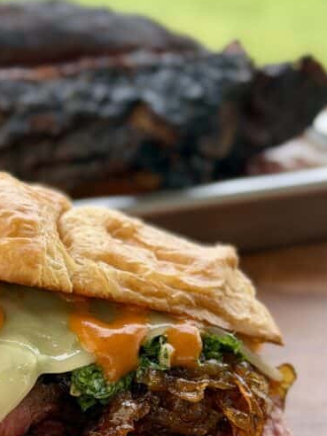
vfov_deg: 19.6
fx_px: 1260
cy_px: 300
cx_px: 10
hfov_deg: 14.6
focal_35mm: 100
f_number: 1.78
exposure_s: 1/987
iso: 64
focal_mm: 6.76
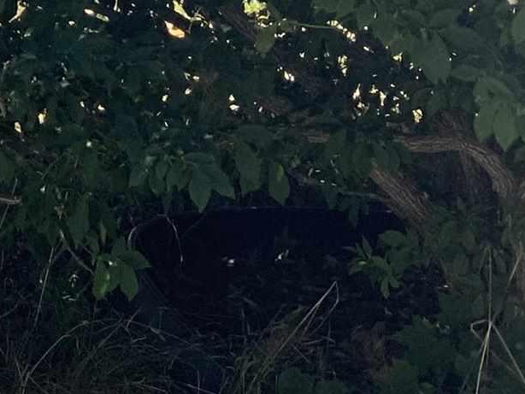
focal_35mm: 145
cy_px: -547
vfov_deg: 9.2
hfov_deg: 12.0
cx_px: -560
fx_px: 2200
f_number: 1.8
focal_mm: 3
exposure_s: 1/804
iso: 16
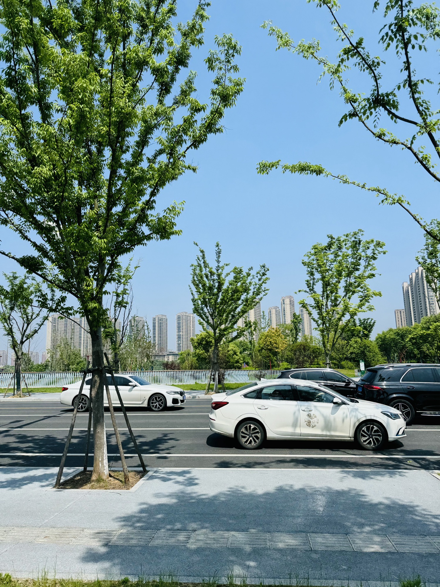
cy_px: 294
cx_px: 220
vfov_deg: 71.6
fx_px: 407
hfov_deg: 56.8
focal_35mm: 24
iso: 80
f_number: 1.78
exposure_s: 1/5348
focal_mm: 6.76
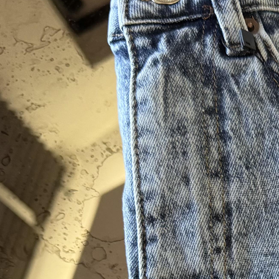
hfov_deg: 17.5
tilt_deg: -81.9
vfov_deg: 17.1
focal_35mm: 93
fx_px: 848
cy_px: 400
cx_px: 366
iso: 250
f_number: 1.78
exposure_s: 1/60
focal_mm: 6.76
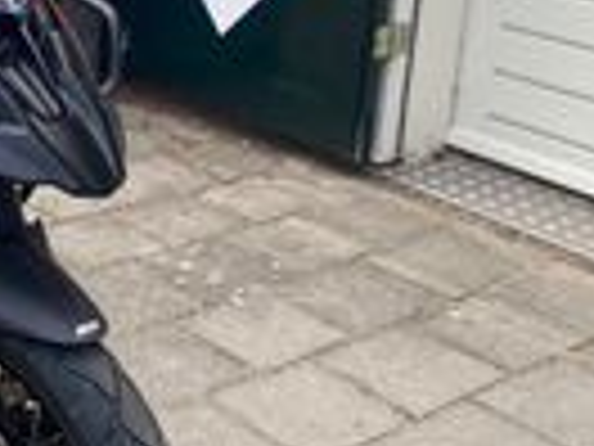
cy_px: 131
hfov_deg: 23.3
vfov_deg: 18.6
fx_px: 1356
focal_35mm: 79
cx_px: -45
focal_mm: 4.25
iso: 32
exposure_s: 1/262
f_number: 1.8
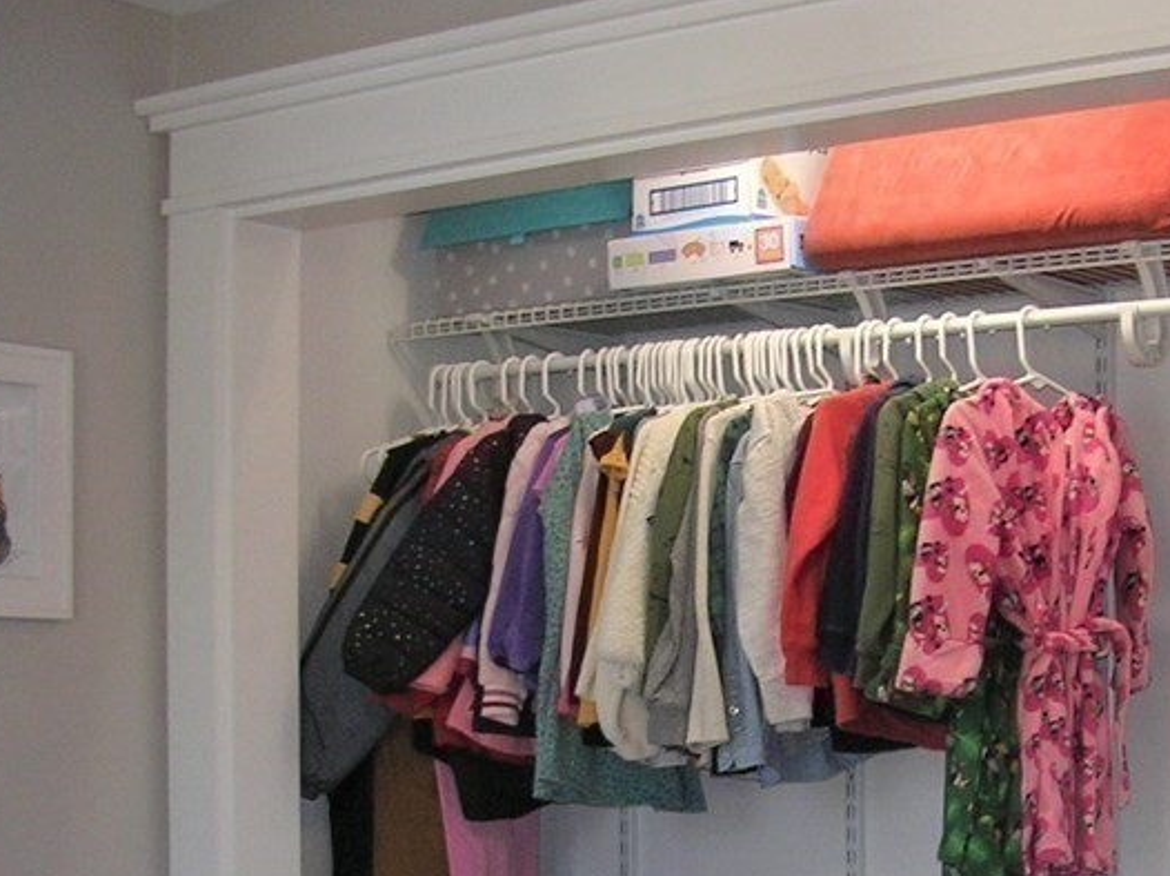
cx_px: 1001
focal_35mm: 74
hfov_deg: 25.7
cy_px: 814
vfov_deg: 19.5
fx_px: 2500
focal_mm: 5.8
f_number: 2.8
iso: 50
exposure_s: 1/30
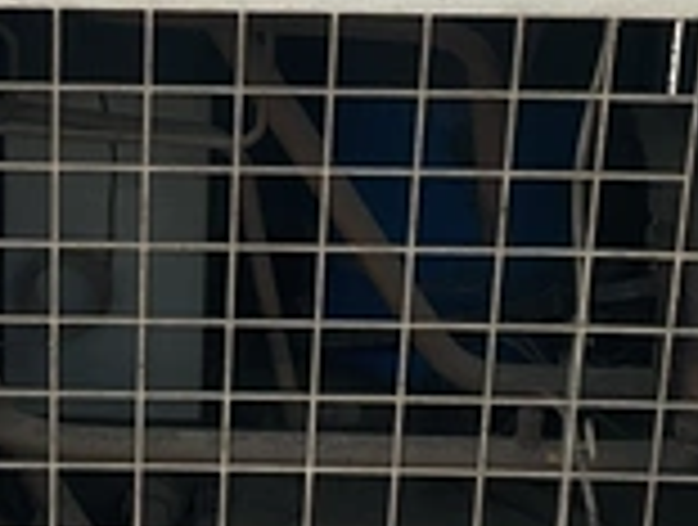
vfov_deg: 10.6
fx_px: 2830
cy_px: 16
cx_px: 153
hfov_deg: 14.0
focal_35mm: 140
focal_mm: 3
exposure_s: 1/353
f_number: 1.8
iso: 25
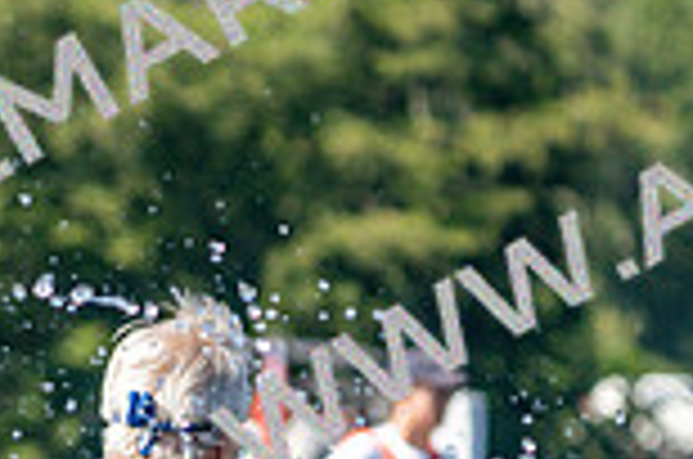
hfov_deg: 2.7
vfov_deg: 1.8
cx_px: -117
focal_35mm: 763
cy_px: 551
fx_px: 14657
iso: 400
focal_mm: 202
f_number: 5.6
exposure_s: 1/1600
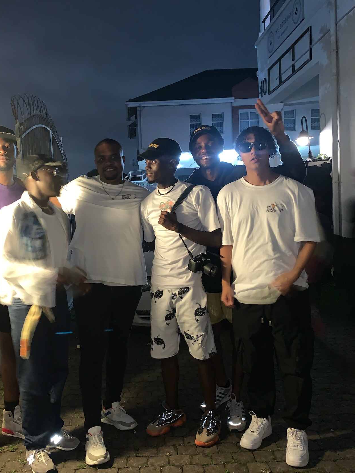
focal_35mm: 32
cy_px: 236
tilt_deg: -3.8
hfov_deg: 44.0
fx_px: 438
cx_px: 148
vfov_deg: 56.8
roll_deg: +2.7
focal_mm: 4.25
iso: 125
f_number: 1.8
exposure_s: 1/4
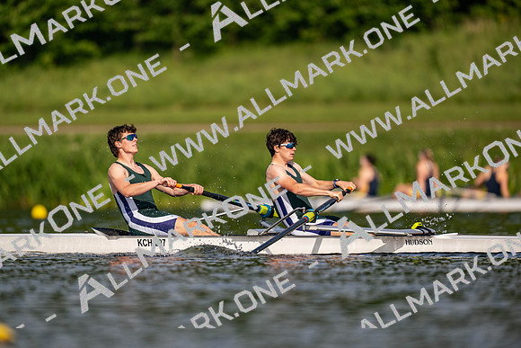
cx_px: 260
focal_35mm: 600
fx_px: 8685
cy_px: 174
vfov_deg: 2.3
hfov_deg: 3.4
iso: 220
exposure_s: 1/2500
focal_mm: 600
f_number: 4
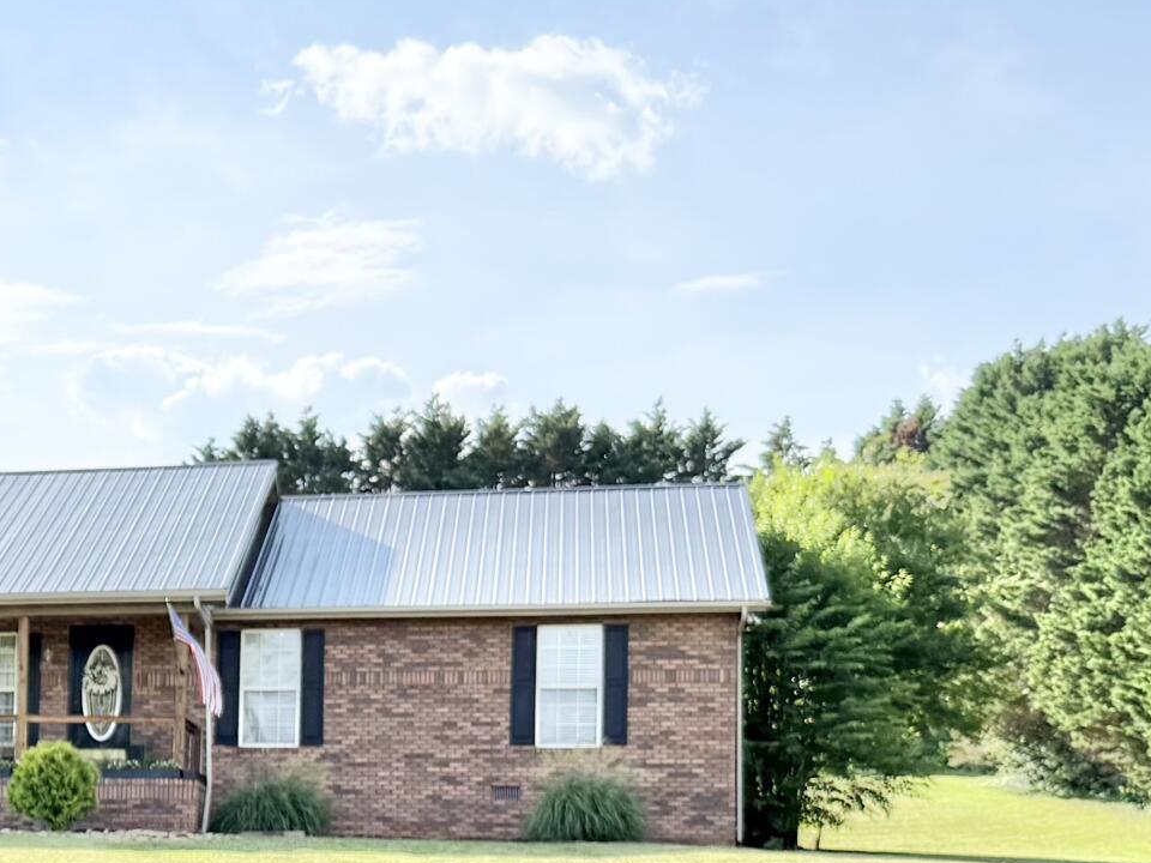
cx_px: -245
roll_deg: -1.8
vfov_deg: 19.2
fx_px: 2494
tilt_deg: +3.8
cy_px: 826
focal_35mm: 75
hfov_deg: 23.6
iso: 100
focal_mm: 6.76
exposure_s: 1/2907
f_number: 1.78
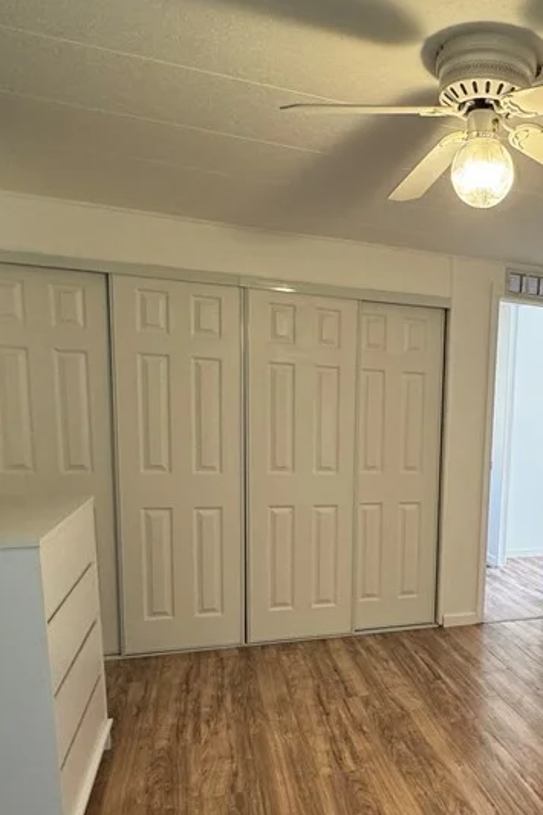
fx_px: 634
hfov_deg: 43.3
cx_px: 463
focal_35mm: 28
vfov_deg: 64.5
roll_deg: -2.6
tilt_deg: -9.9
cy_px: 511
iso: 250
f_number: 2.2
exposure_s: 1/60
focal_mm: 2.22
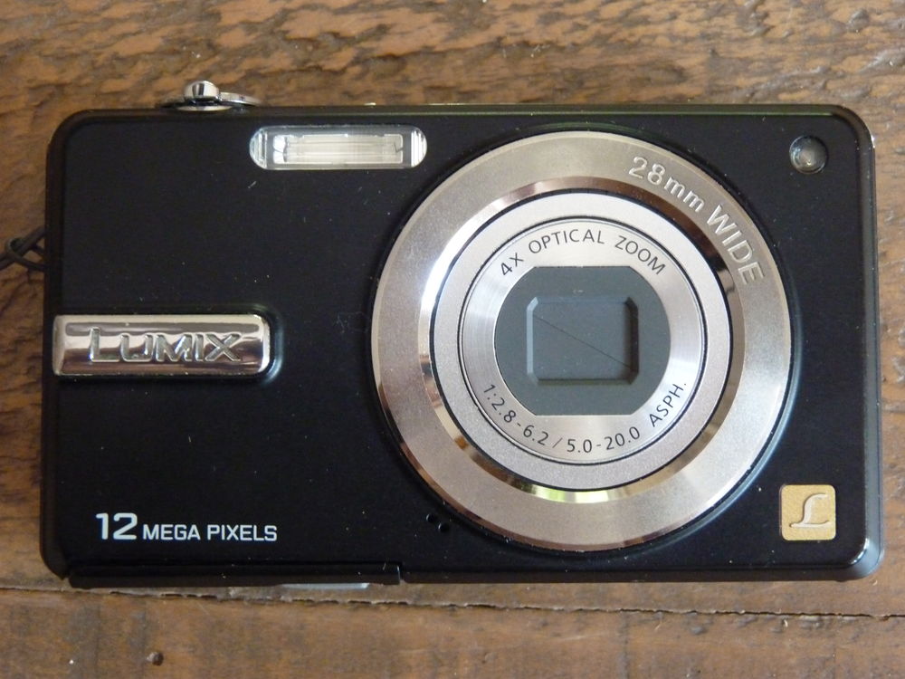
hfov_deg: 36.2
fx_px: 1386
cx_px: 452
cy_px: 340
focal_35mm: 53
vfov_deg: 27.5
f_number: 3.2
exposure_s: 1/40
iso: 800
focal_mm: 9.5
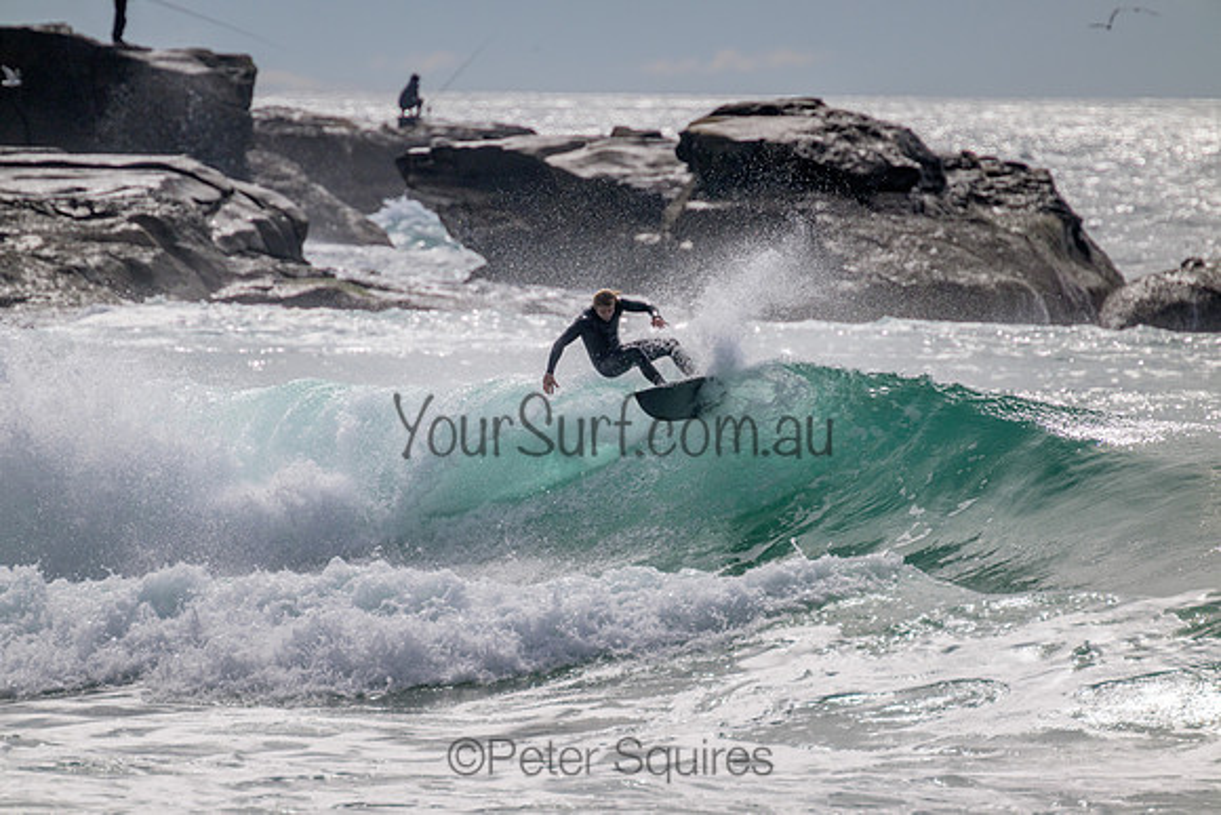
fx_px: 27138
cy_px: 408
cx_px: 610
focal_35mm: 800
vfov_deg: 1.7
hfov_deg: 2.6
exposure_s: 1/2000
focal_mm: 800
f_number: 11
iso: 450
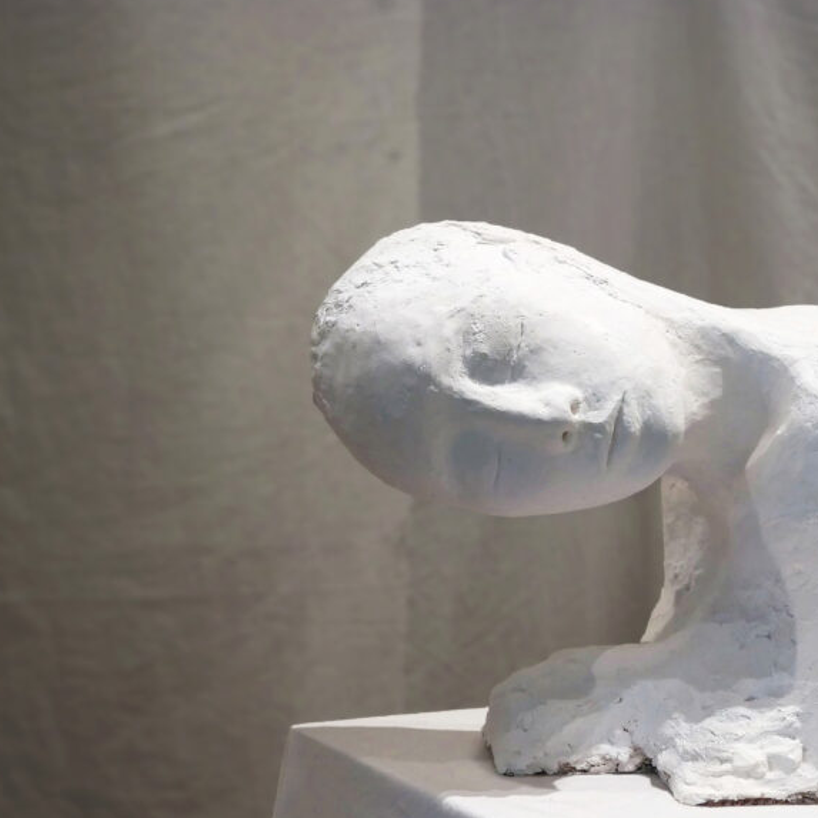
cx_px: 722
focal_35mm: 79
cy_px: 539
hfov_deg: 21.5
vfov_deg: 21.8
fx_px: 2112
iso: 640
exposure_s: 1/60
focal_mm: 25
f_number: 3.5
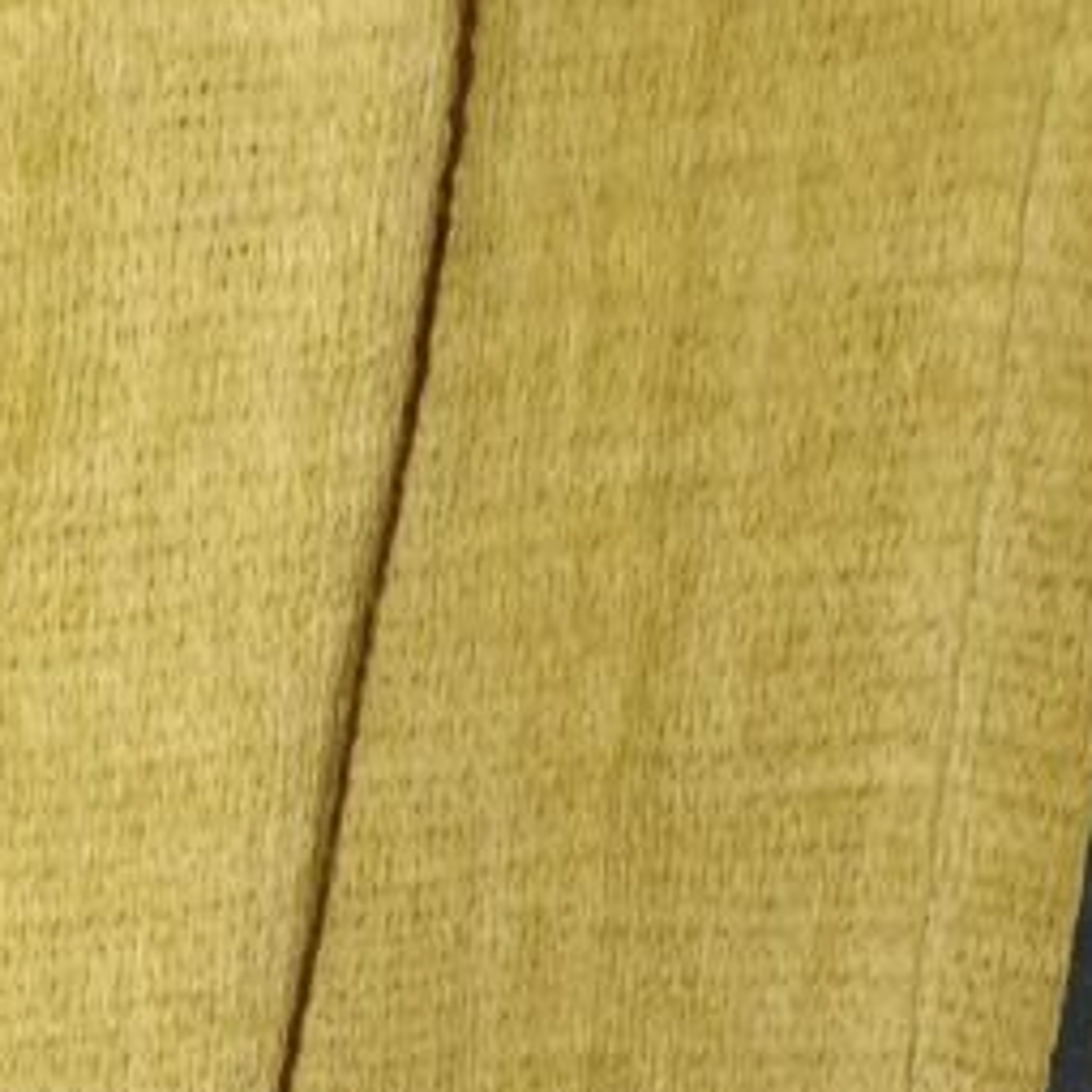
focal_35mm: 104
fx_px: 3712
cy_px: 1807
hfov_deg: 15.0
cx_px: -728
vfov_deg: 15.1
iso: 400
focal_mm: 4.6
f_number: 1.8
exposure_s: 1/60
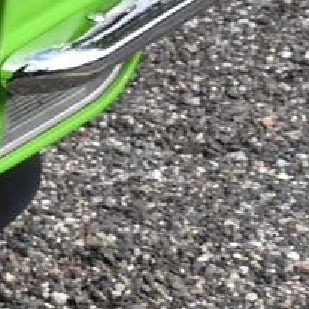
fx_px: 2808
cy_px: 34
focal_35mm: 278
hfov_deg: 5.2
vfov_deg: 6.3
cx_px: -1172
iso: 100
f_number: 10
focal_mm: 22
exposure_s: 1/100
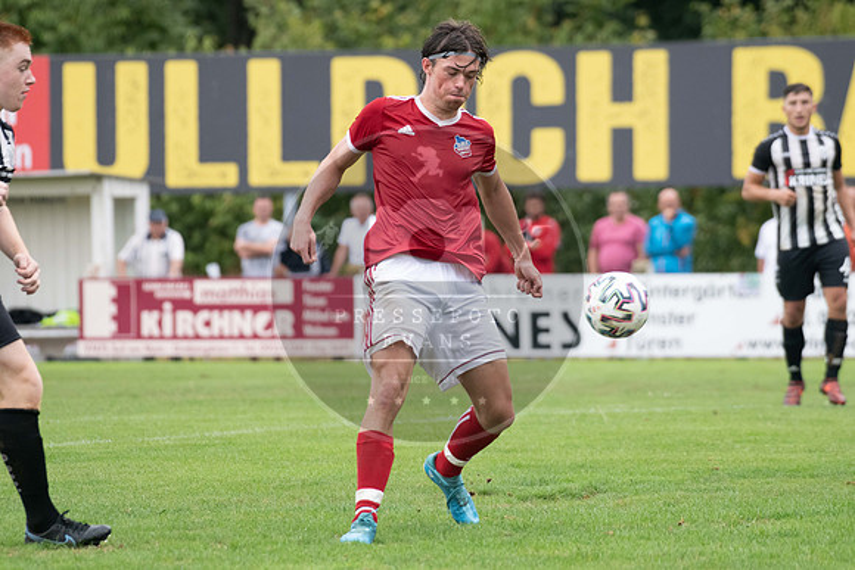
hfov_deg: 6.2
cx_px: 484
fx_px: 7897
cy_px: 255
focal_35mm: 332
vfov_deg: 4.1
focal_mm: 290
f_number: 5.6
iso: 1600
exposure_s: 1/1600
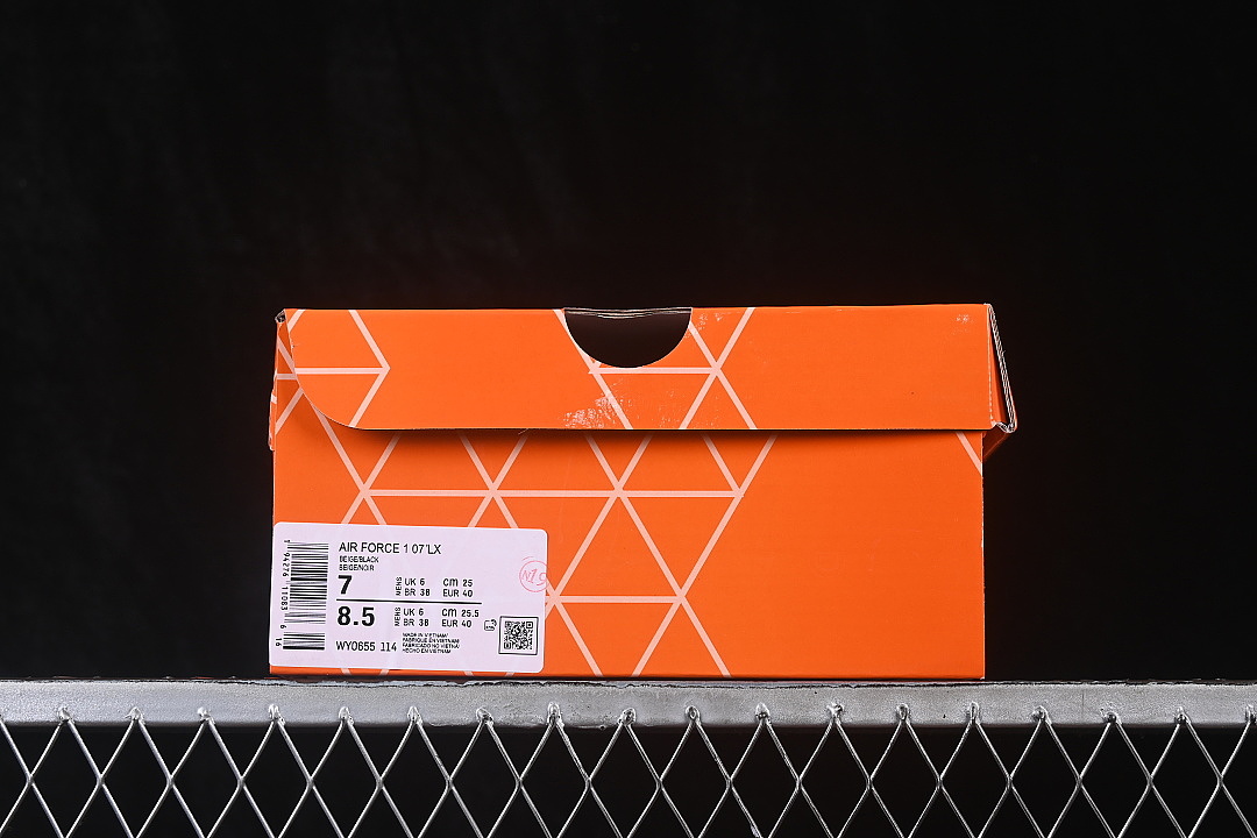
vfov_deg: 18.2
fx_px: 2619
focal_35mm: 75
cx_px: 628
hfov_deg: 27.0
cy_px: 419
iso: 160
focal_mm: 50
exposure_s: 1/80
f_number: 8
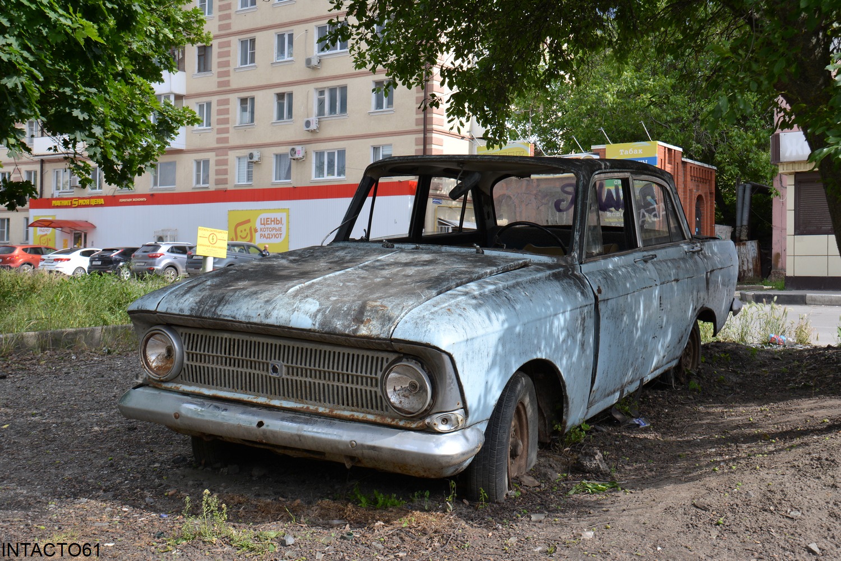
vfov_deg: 34.2
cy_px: 280
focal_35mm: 39
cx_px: 420
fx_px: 911
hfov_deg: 49.6
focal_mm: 26
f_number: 8
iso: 160
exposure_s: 1/250
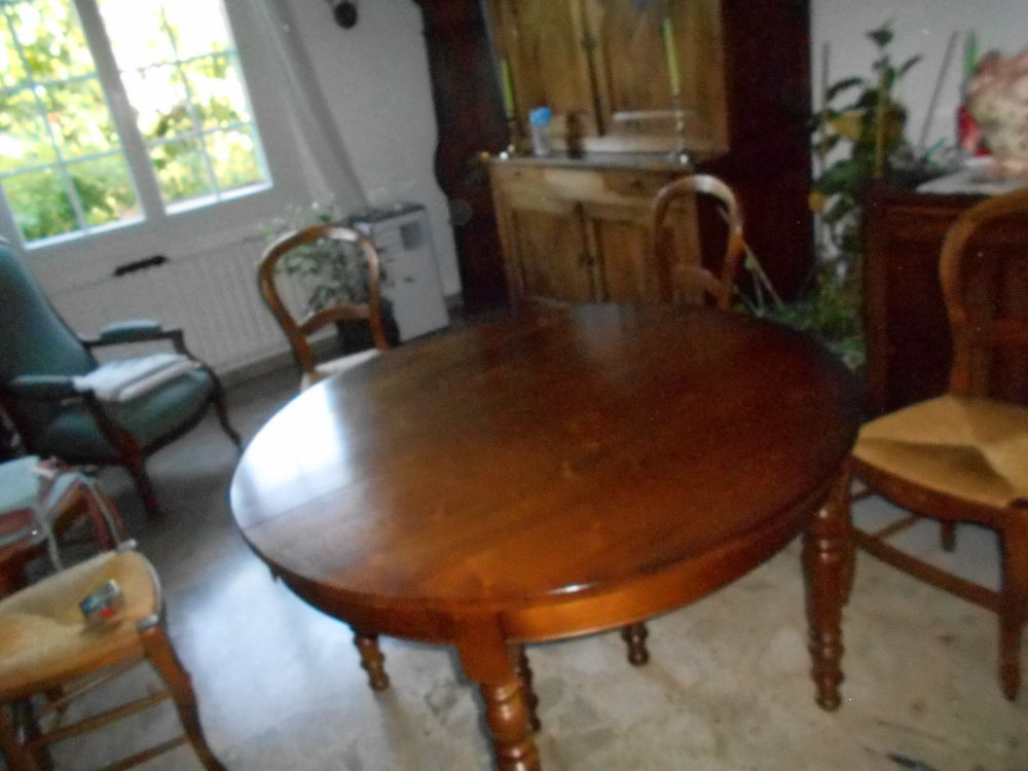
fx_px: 772
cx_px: 514
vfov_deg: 53.1
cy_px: 386
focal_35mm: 26
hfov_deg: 67.3
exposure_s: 1/25
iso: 1600
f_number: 8
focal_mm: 4.6
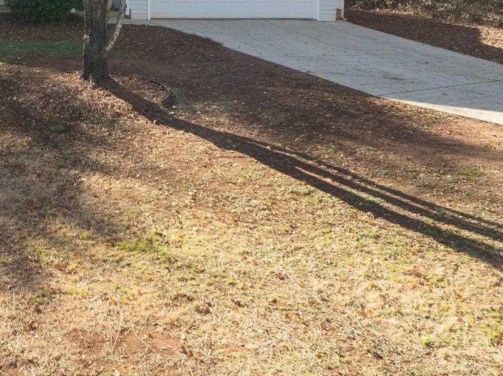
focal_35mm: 61
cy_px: 13
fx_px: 886
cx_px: 22
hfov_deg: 29.9
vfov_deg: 23.1
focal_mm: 12.29
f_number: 5
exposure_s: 1/25
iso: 100
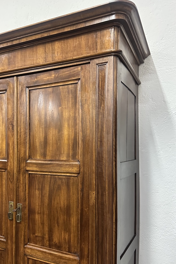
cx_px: 63
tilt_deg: +0.5
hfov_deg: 43.2
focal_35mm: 30
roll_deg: +0.3
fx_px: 220
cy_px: 148
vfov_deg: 61.7
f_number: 1.78
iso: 800
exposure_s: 1/50
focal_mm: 6.86
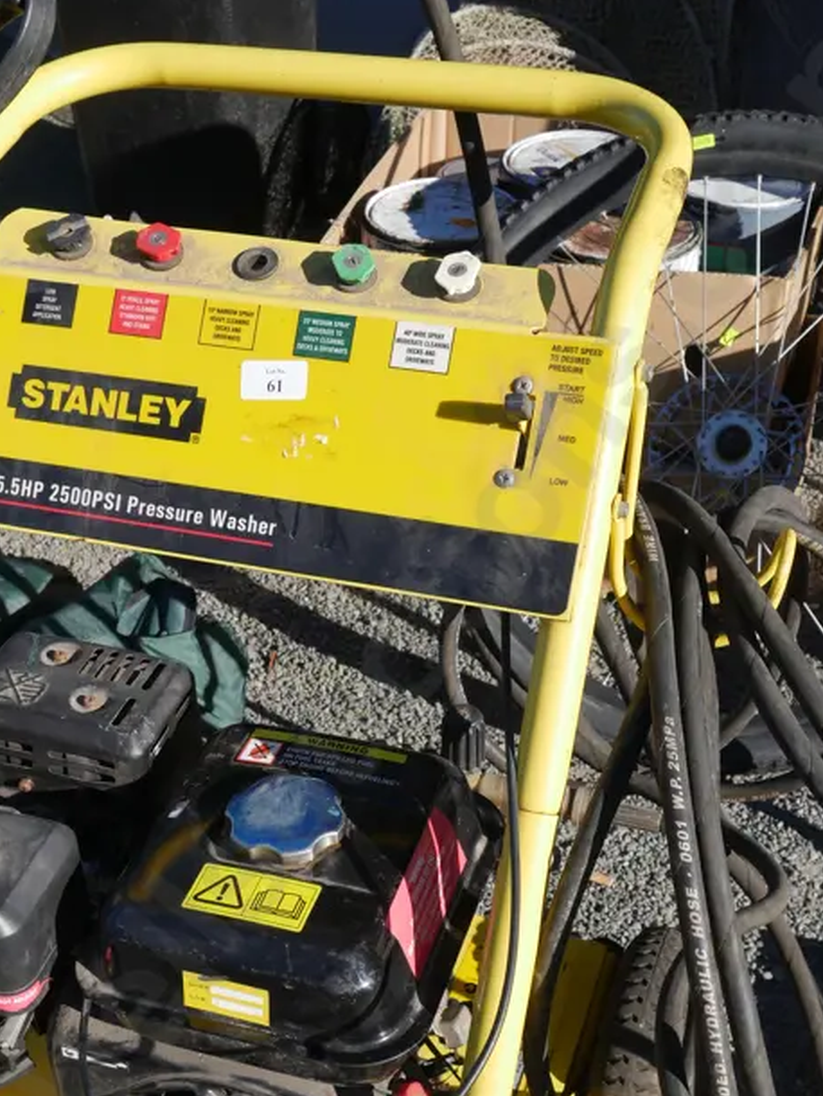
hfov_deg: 30.9
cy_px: 724
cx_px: 357
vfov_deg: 40.0
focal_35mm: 47
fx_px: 1489
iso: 200
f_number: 7.1
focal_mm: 14
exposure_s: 1/500
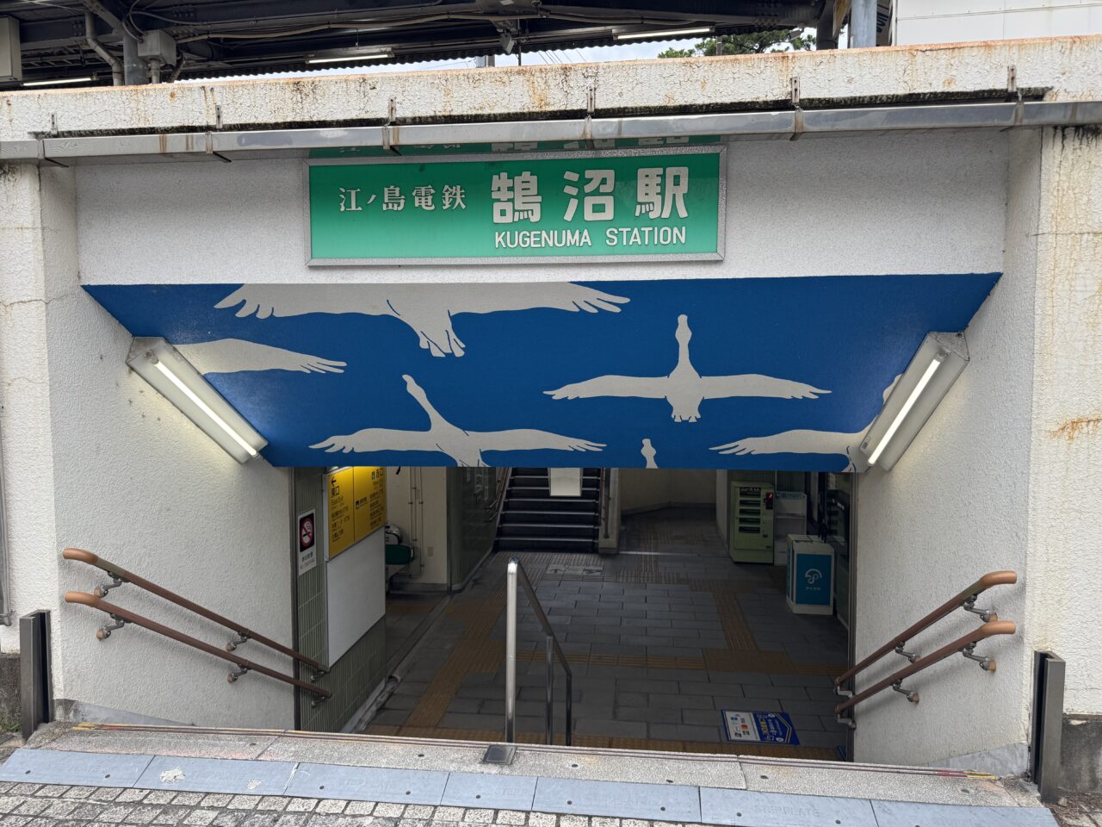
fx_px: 764
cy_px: 414
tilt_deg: -3.3
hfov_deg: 71.6
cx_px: 551
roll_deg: +1.5
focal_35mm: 24
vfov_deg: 56.8
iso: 80
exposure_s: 1/457
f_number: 1.78
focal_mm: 6.76
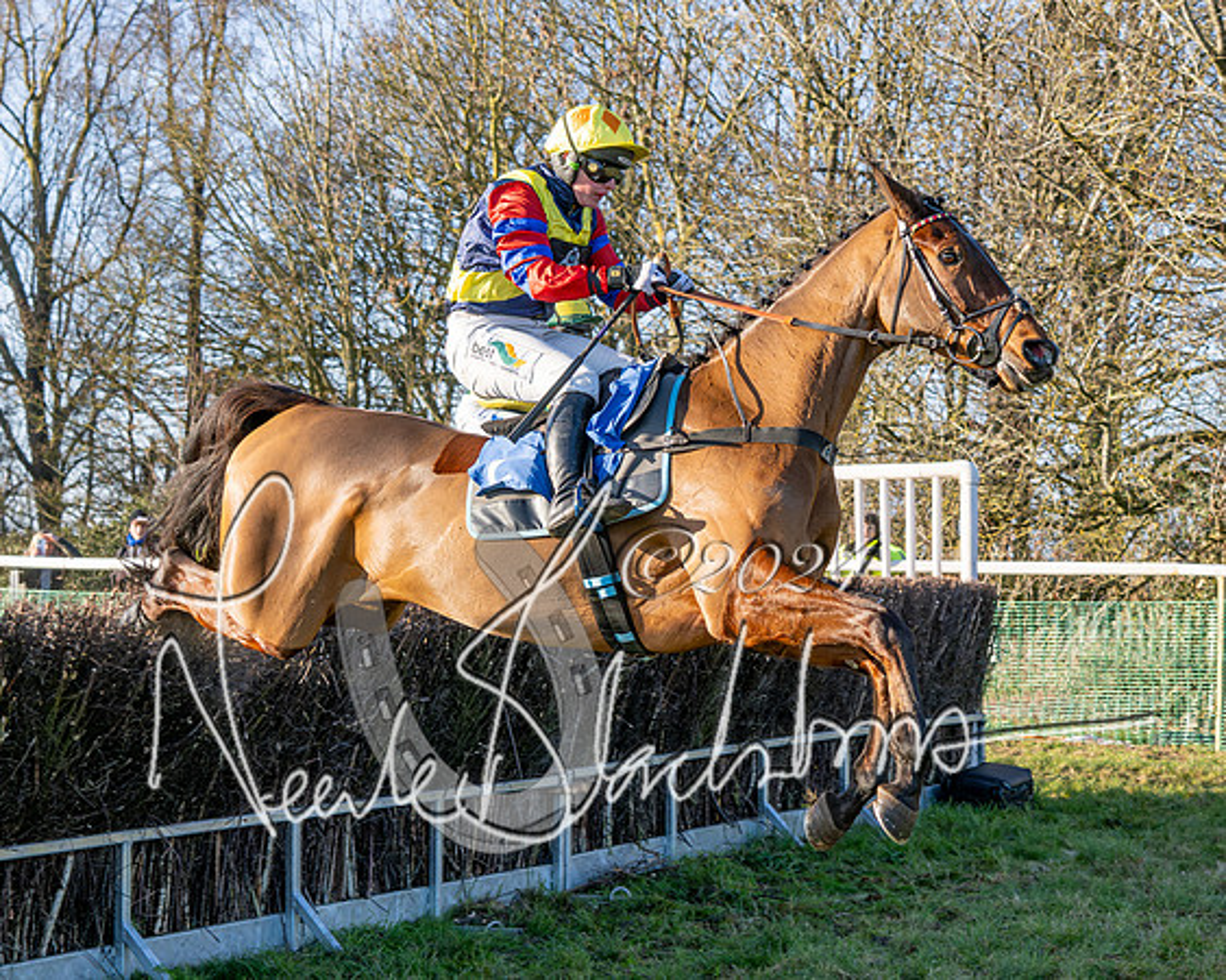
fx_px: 2830
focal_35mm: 78
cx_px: 750
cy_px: 538
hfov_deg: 24.4
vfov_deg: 19.6
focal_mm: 36
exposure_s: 1/1600
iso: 400
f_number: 4
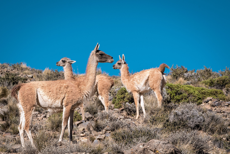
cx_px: 115
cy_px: 77
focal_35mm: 200
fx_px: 1278
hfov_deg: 10.3
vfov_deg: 6.9
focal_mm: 200
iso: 200
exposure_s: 1/500
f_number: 9
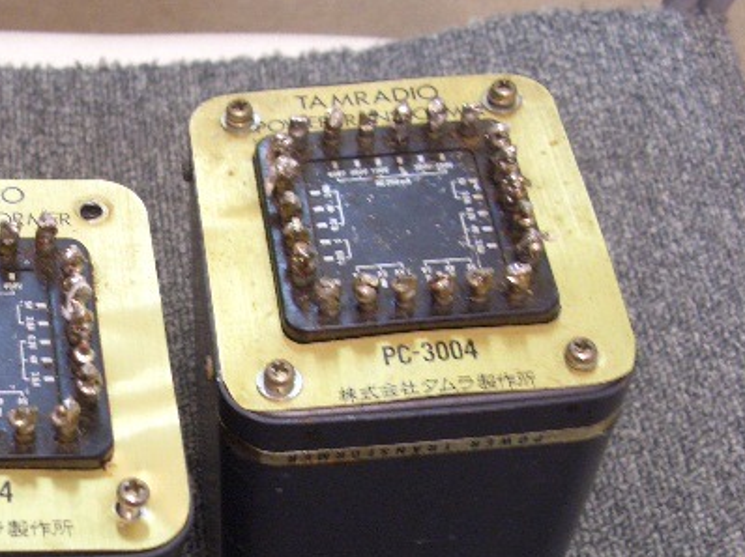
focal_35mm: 66
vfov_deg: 21.9
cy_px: 445
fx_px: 1420
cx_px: 163
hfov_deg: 28.8
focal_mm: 6.8
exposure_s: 1/8
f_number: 2.8
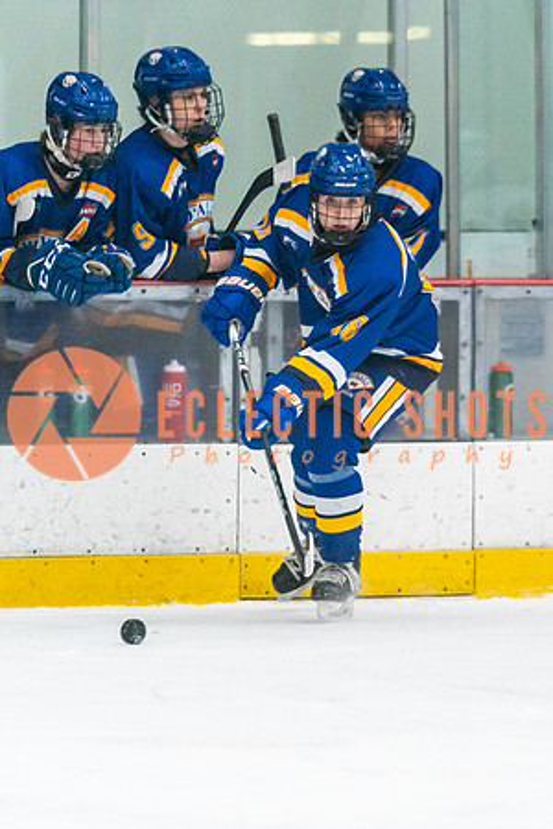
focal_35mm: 420
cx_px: 463
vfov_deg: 4.9
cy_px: 502
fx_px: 9686
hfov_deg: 3.3
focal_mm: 200
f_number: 2.8
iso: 3200
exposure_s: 1/1250
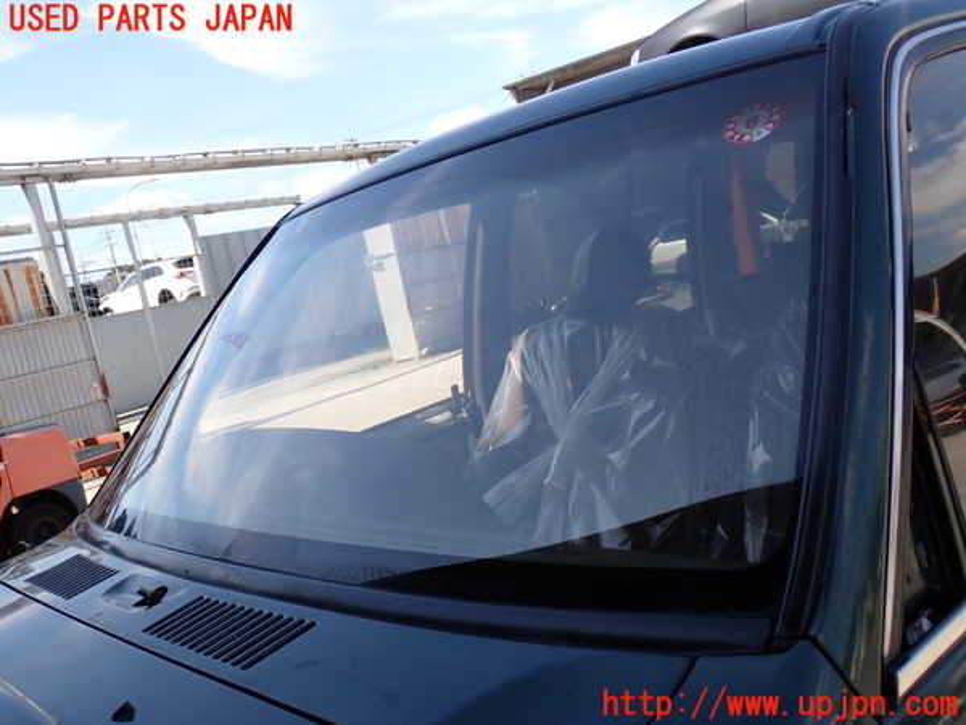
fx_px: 1005
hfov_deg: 51.4
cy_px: 362
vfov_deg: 39.7
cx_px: 483
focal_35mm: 36
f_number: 3.5
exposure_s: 1/400
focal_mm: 6.37
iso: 100
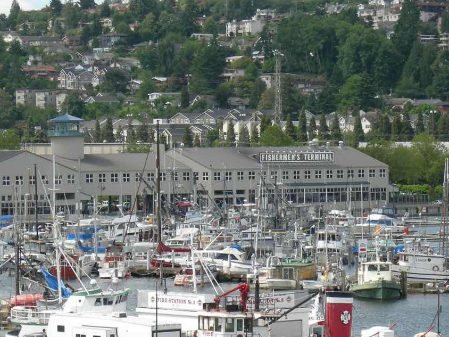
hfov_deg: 9.5
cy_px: 232
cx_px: 263
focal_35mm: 209
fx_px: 2711
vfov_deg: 7.1
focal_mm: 26.3
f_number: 6.5
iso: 64
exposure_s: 1/210
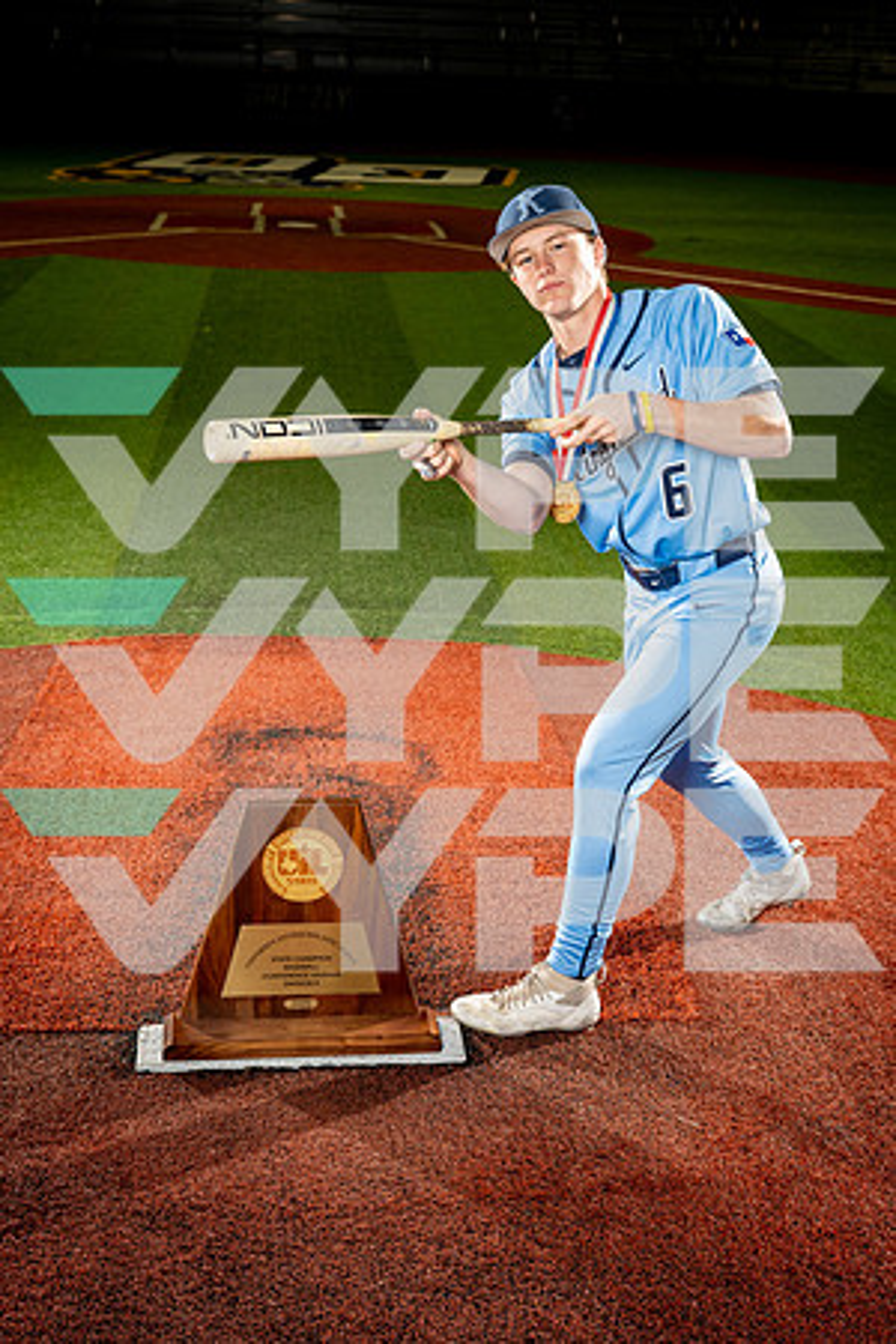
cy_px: 672
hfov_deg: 28.1
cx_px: 448
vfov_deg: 41.1
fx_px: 1792
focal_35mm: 48
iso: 800
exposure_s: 1/250
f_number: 5.6
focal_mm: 48
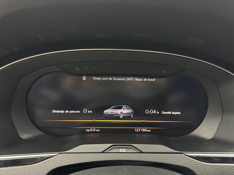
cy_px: 88
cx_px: 117
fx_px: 162
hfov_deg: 71.6
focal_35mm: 24
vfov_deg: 56.8
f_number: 1.78
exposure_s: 1/42
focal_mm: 6.76
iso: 800
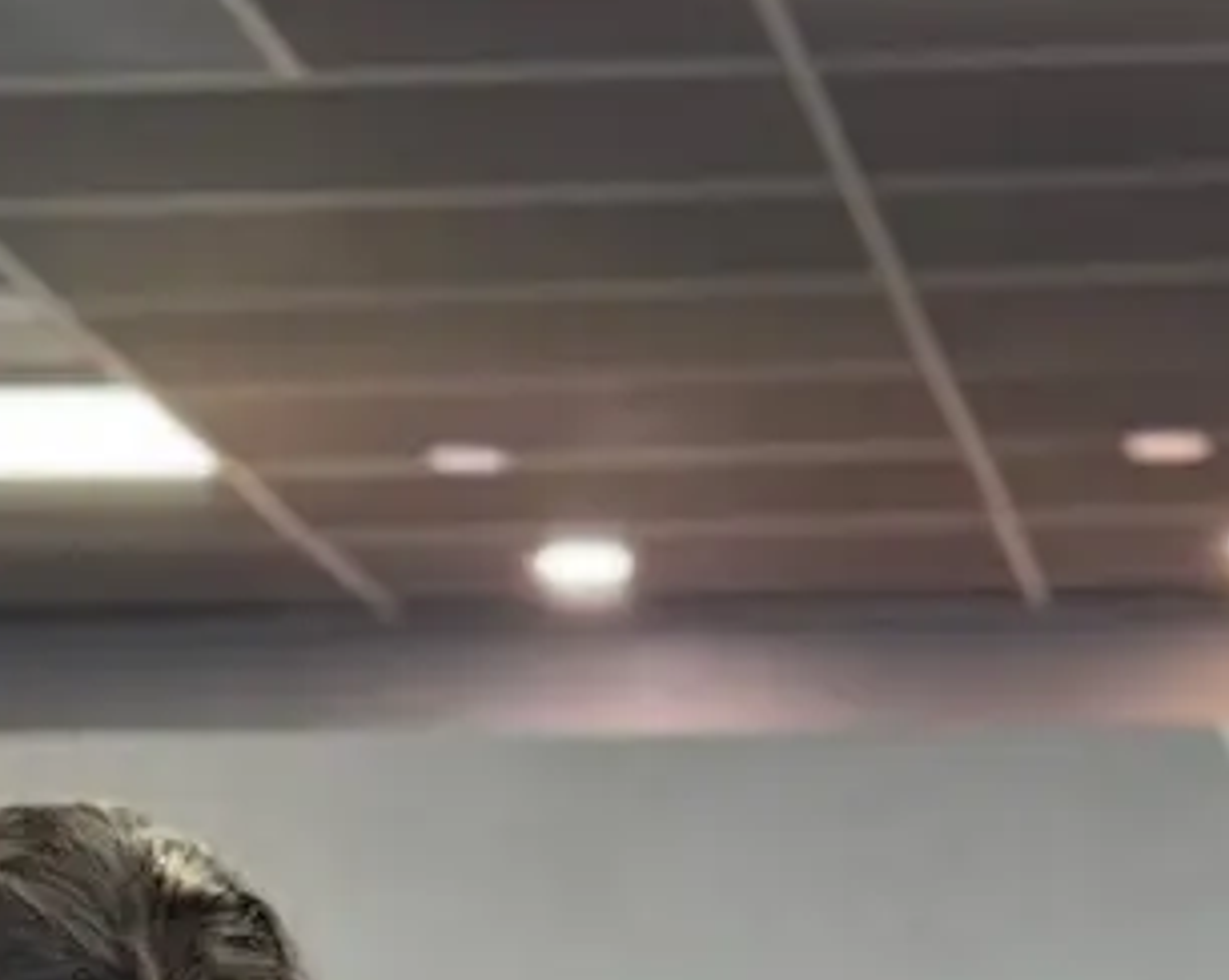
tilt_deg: -7.8
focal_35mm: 157
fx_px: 5703
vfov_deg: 8.8
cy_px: 2414
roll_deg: -0.6
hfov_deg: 12.3
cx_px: 361
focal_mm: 6.76
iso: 250
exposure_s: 1/60
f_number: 1.78
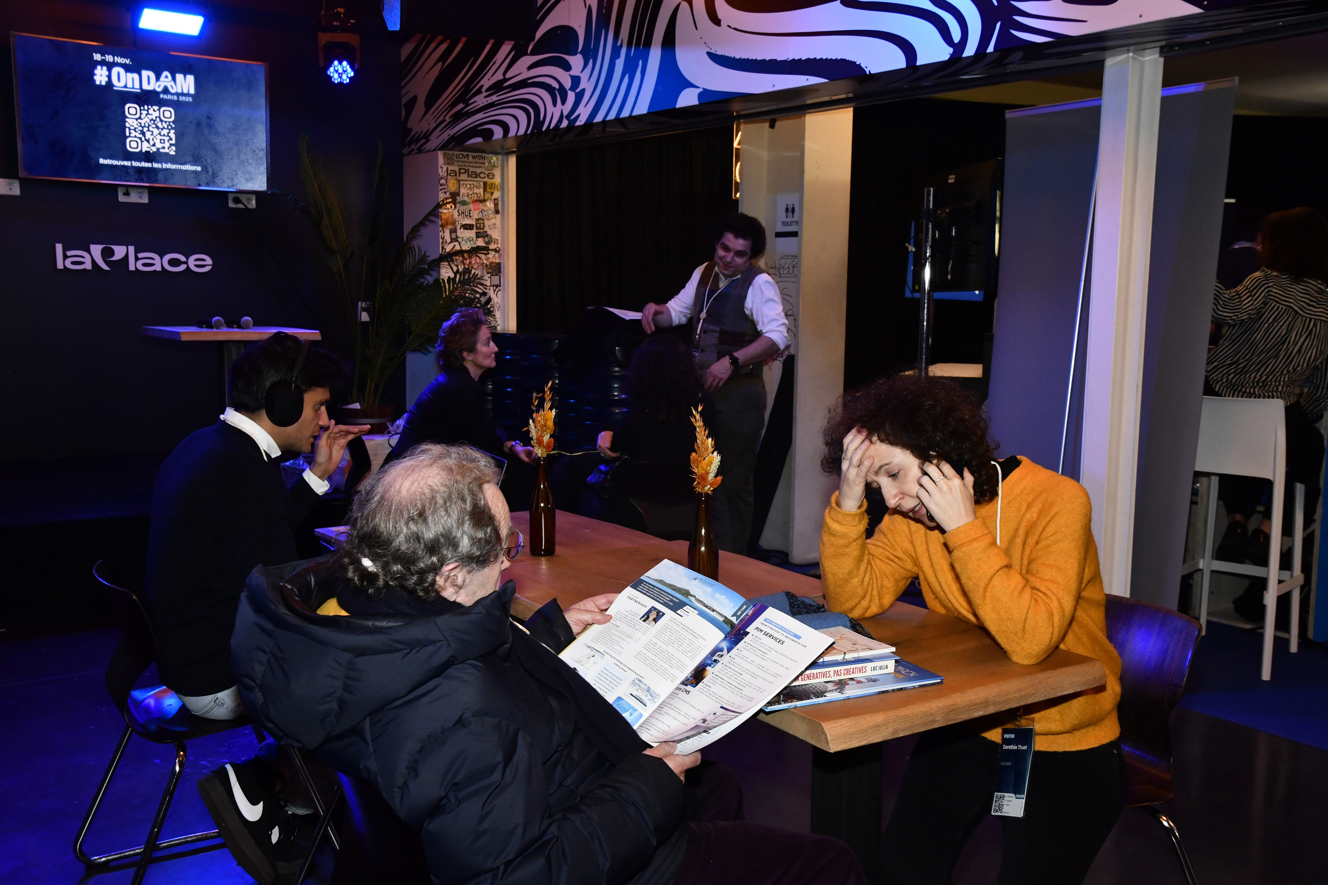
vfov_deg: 36.9
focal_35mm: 36
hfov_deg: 53.1
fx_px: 1328
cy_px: 442
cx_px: 664
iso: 1600
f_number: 6.3
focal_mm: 24
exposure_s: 1/125
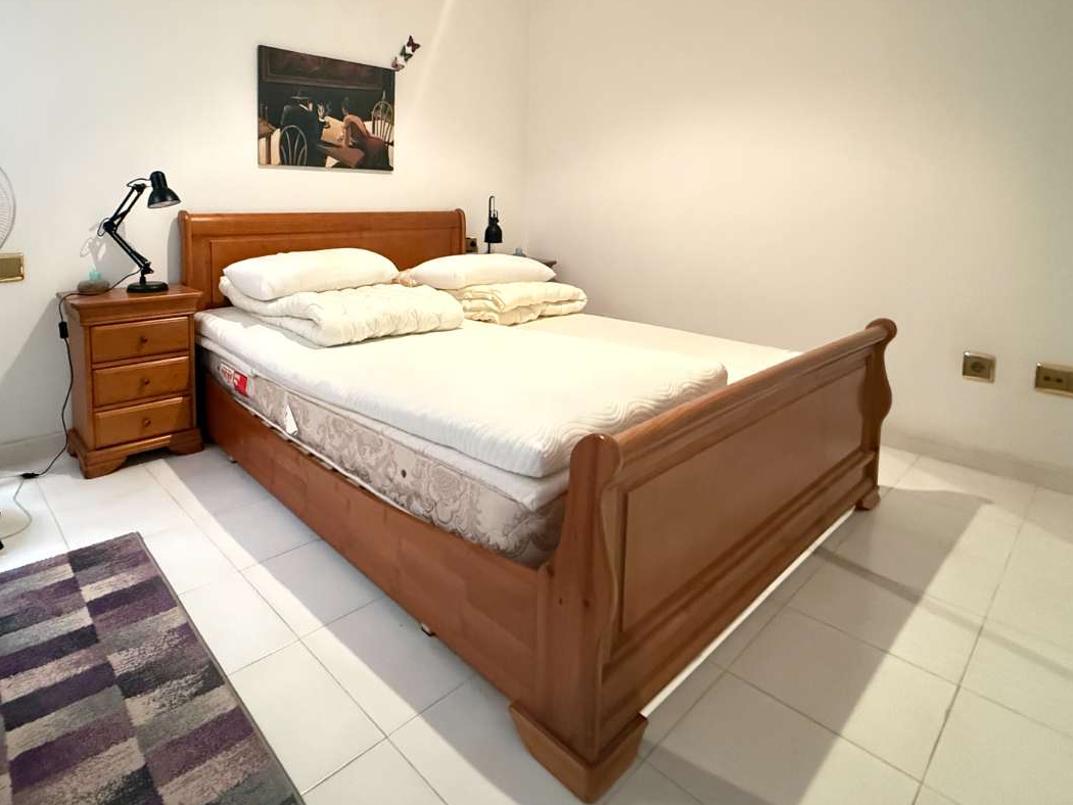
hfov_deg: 80.6
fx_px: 620
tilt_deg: -5.2
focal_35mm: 20
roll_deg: +0.1
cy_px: 258
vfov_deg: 64.0
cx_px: 421
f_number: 2.2
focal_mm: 2.22
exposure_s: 1/33
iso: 1000
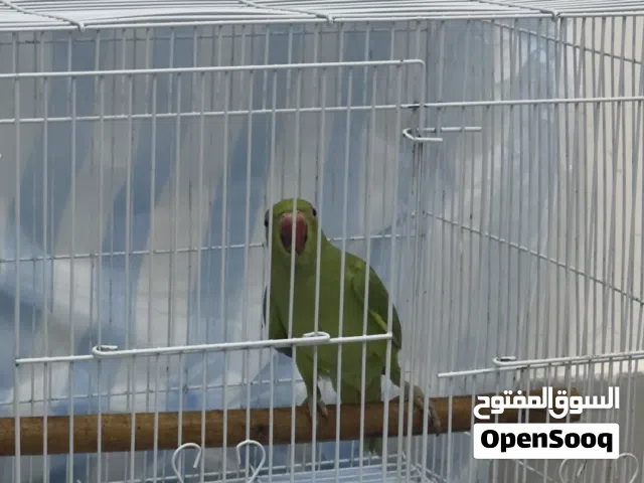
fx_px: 1433
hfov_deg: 25.3
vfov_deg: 19.1
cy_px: 242
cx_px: 322
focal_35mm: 77
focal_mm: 9
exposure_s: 1/50
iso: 200
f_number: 2.8
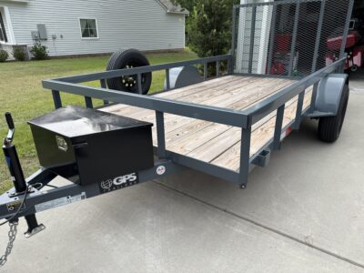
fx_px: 252
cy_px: 136
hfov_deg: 71.6
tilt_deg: -21.3
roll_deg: -0.6
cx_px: 182
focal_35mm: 24
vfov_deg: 56.8
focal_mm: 6.76
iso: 80
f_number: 1.78
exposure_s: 1/1046
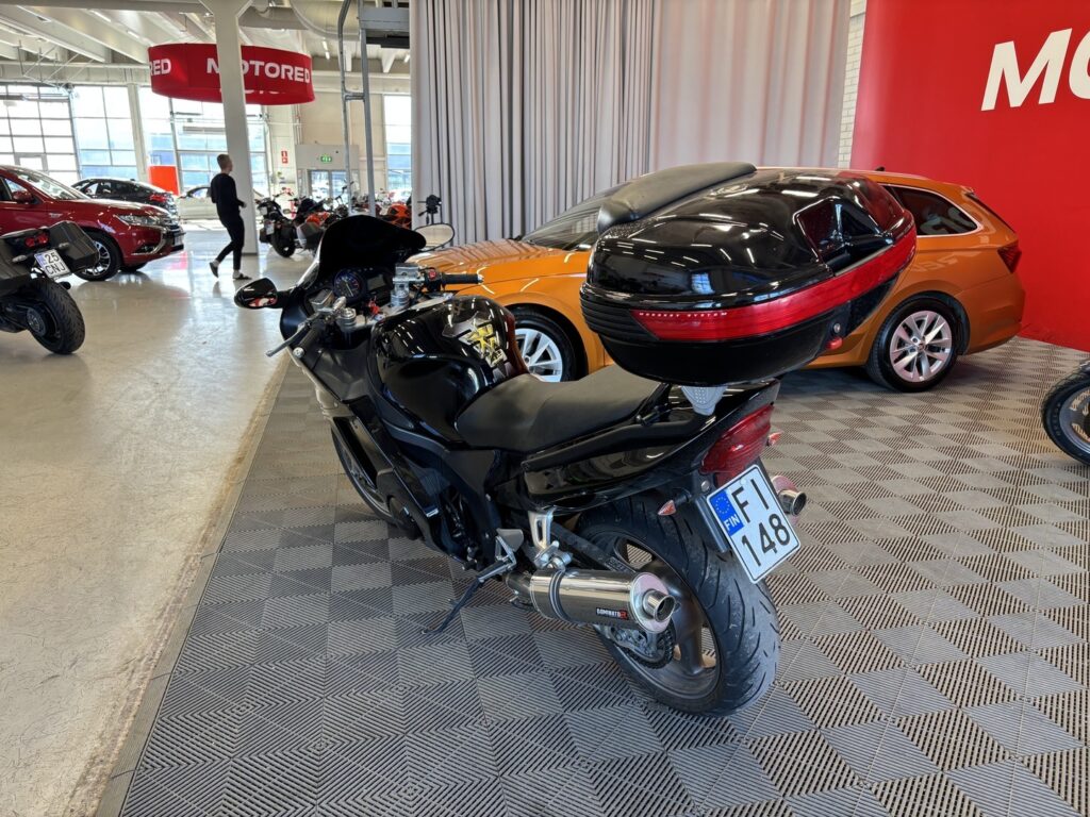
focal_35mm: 26
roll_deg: -0.6
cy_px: 408
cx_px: 545
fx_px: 819
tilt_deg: -15.5
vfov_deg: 53.1
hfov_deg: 67.3
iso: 100
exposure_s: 1/100
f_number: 1.6
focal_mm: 5.96
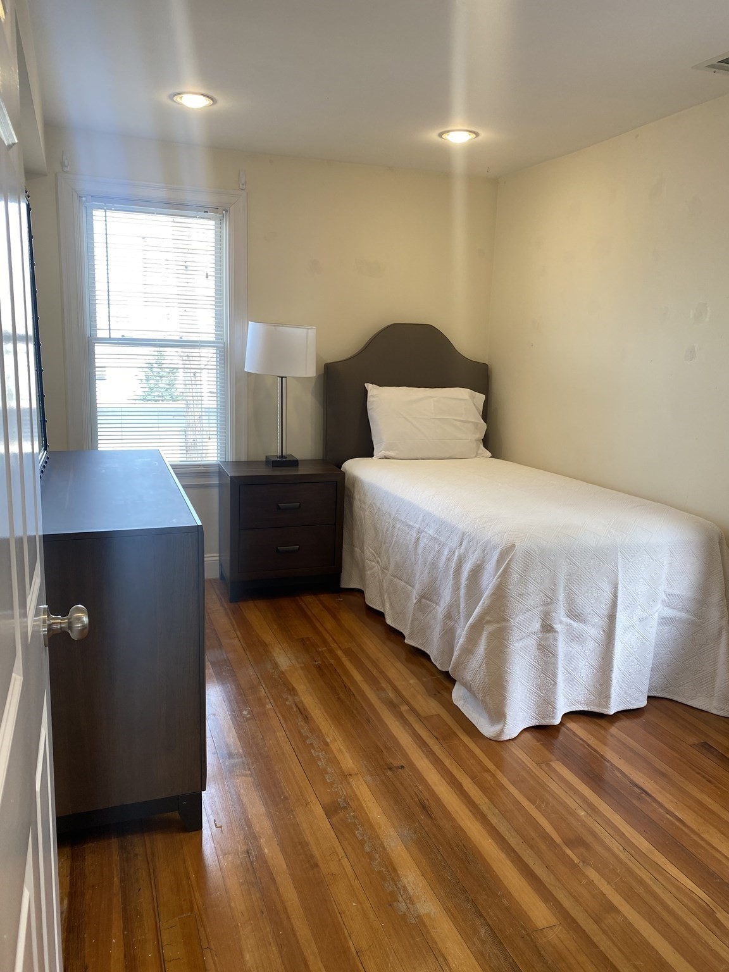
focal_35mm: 26
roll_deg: -1.5
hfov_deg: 53.1
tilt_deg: -10.4
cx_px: 364
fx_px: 730
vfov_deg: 67.3
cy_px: 486
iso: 64
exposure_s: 1/120
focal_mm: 4.25
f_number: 1.8
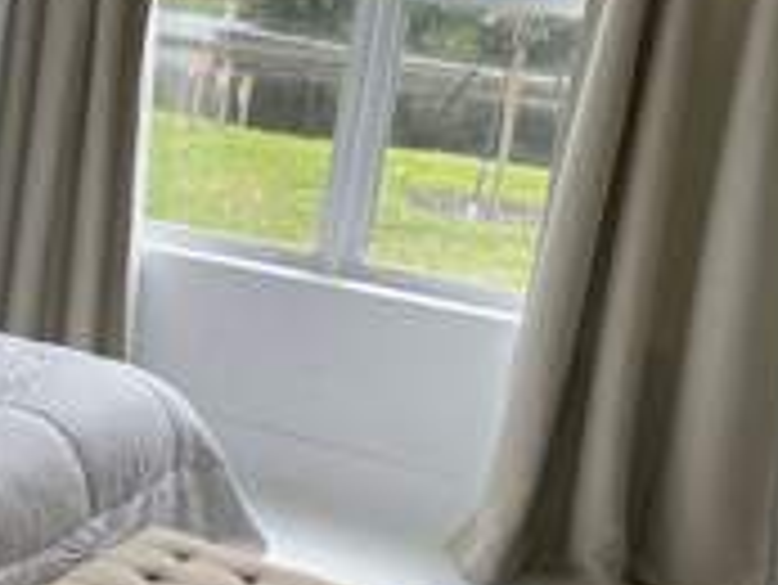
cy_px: 382
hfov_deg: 24.9
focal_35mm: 72
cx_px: -99
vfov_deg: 20.4
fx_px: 1619
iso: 32
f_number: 1.6
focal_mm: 5.1
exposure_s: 1/135
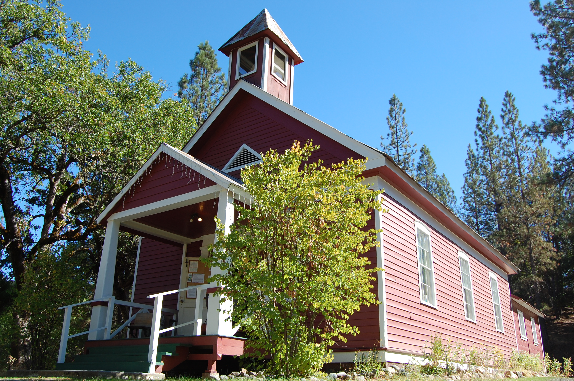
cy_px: 190
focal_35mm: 33
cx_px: 287
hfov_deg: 57.3
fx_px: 526
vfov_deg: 39.9
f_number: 8
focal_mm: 22
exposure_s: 1/250
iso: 200
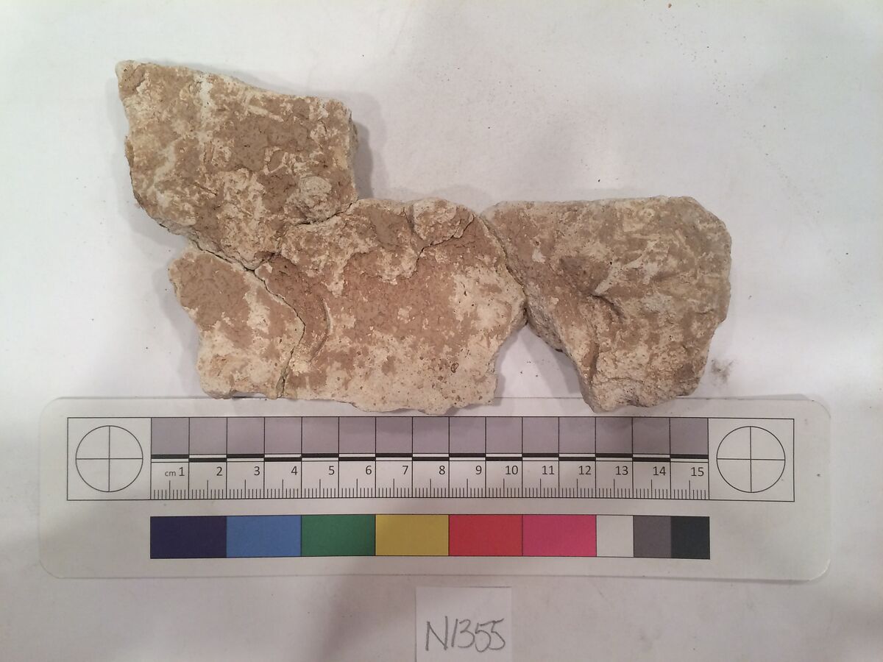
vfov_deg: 48.2
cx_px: 442
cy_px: 331
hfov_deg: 61.7
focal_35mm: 29
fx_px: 740
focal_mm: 4.15
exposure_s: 1/30
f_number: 2.2
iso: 40
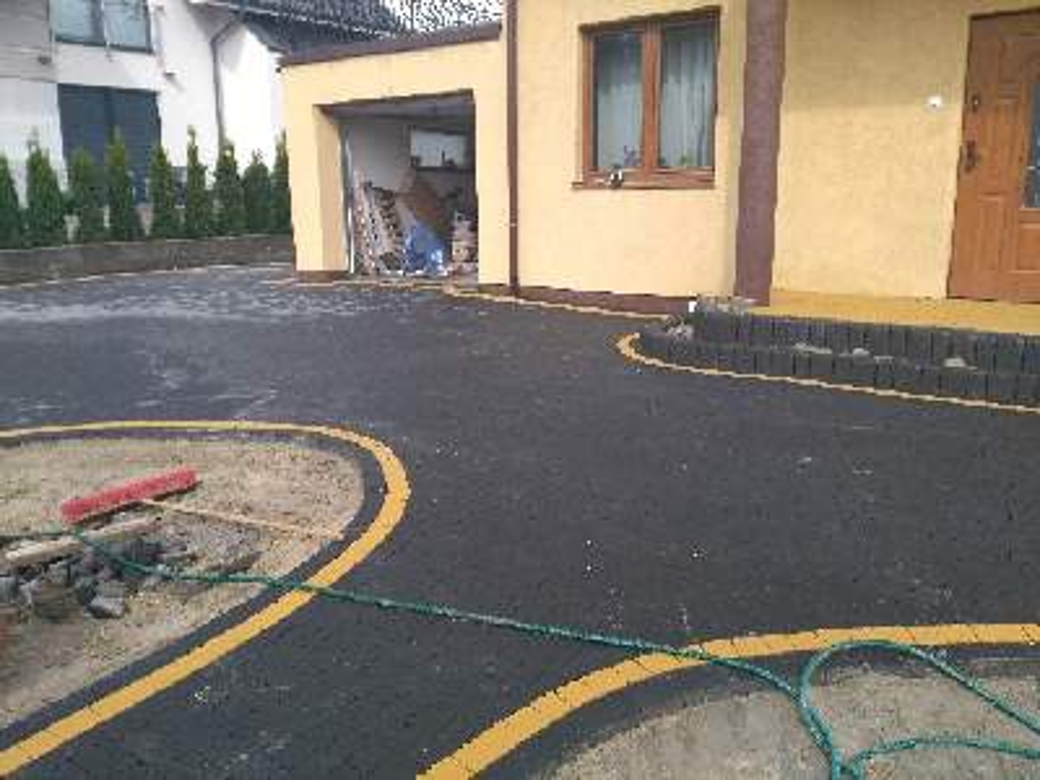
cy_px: 390
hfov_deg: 63.4
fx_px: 841
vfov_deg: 49.7
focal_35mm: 28
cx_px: 520
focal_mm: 2.96
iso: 100
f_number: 2
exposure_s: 1/780
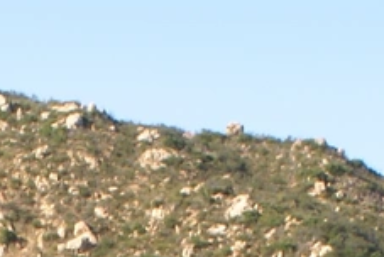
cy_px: 730
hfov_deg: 7.4
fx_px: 2958
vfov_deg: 4.8
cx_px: -16
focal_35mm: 277
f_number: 11
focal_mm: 26
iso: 100
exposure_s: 1/80
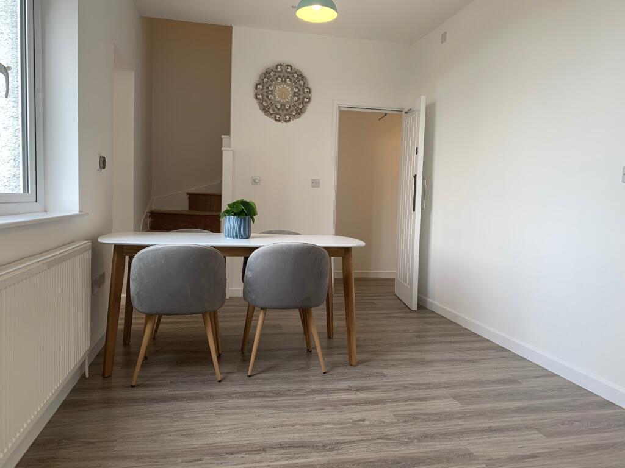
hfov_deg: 67.3
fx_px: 469
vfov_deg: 53.1
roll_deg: -1.3
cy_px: 234
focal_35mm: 26
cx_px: 312
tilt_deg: -3.0
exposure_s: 1/100
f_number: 1.8
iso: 40
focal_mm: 4.25
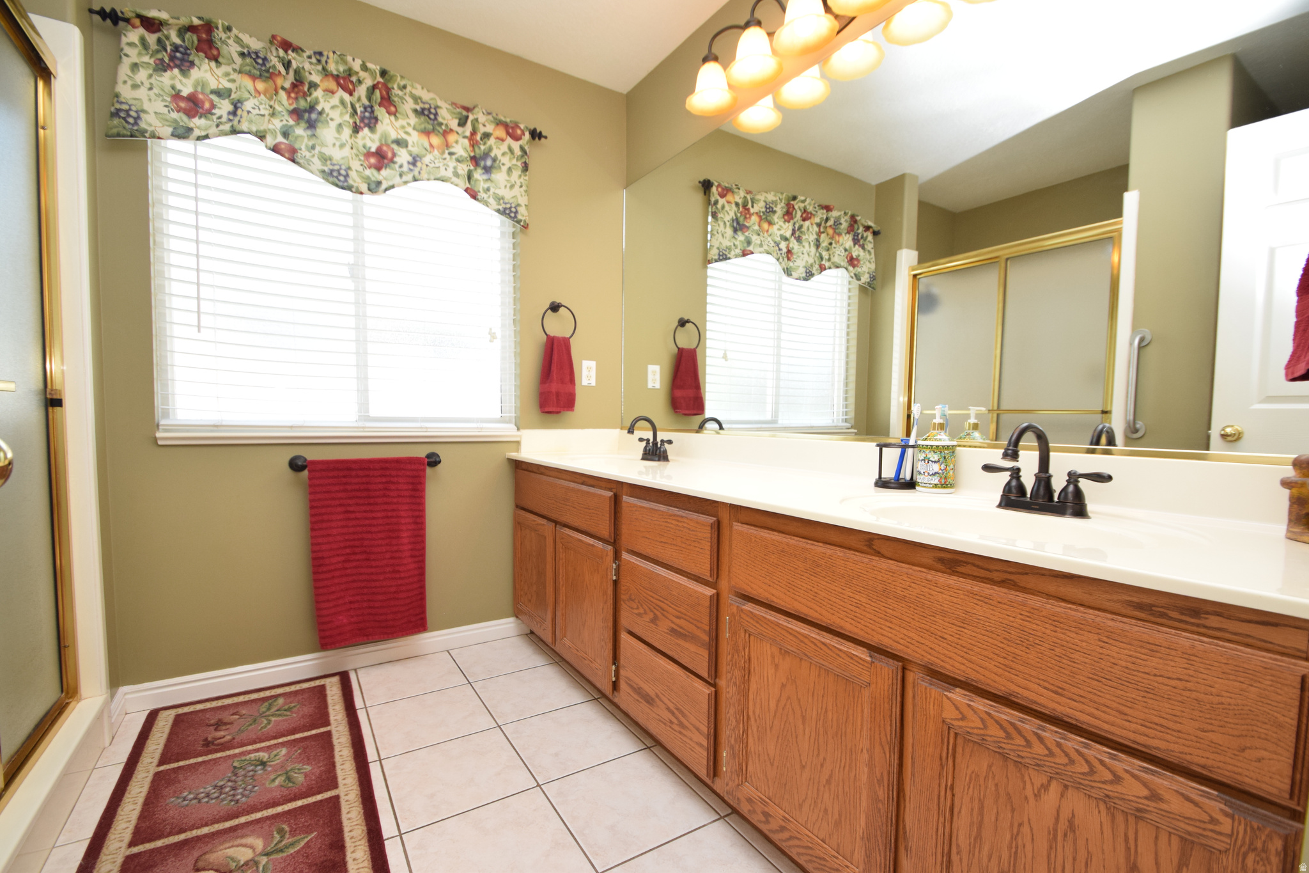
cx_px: 654
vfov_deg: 77.3
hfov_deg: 100.4
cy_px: 436
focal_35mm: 15
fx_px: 545
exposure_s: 1/125
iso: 720
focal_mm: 10
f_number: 5.6
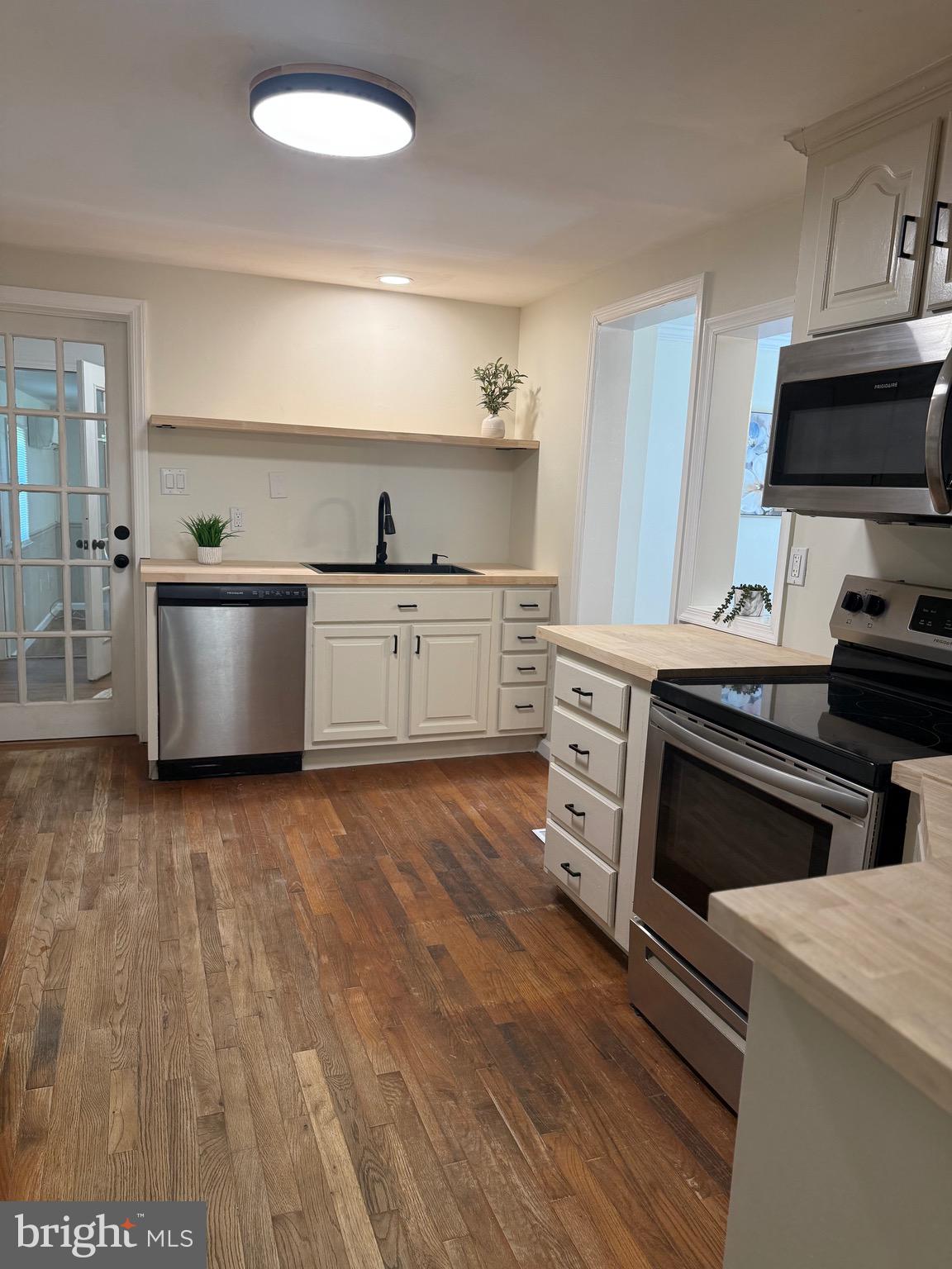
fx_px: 880
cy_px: 634
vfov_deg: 71.6
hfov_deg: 56.8
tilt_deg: -9.6
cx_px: 476
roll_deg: -2.5
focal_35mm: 24
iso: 200
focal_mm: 6.76
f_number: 1.78
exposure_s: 1/120
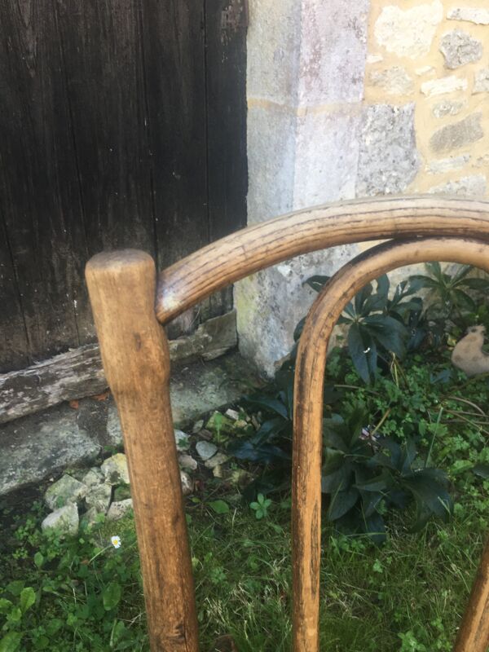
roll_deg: +0.2
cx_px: 244
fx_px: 546
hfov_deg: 48.2
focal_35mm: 29
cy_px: 326
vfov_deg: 61.7
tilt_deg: -28.8
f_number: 2.2
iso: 40
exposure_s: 1/100
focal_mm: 4.15
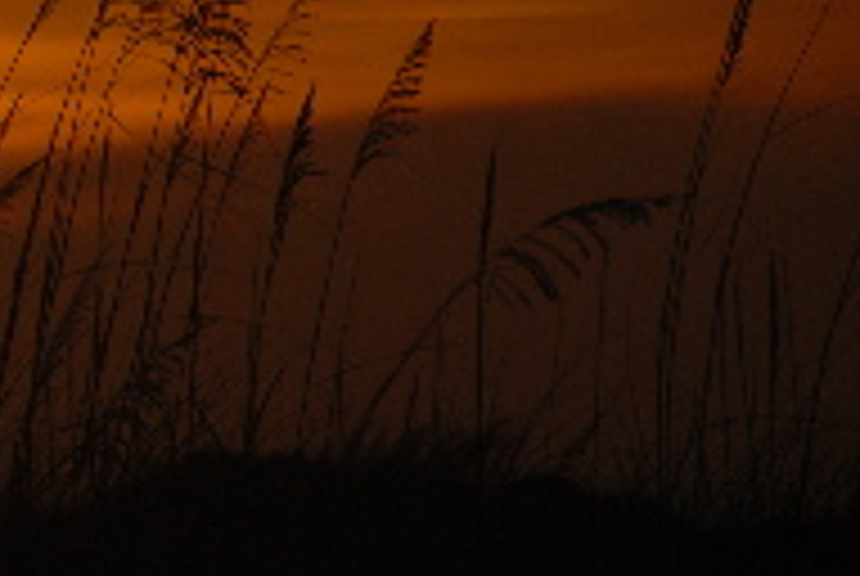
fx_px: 20409
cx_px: -435
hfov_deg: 2.4
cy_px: 45
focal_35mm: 853
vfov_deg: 1.6
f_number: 5.6
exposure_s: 1/500
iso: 100
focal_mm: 170
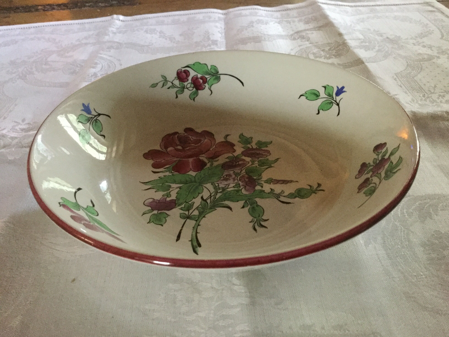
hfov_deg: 58.4
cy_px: 168
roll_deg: +2.9
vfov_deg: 45.4
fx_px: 402
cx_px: 224
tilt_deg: -37.9
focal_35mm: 31
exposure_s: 1/17
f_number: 2.4
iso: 320
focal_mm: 3.3
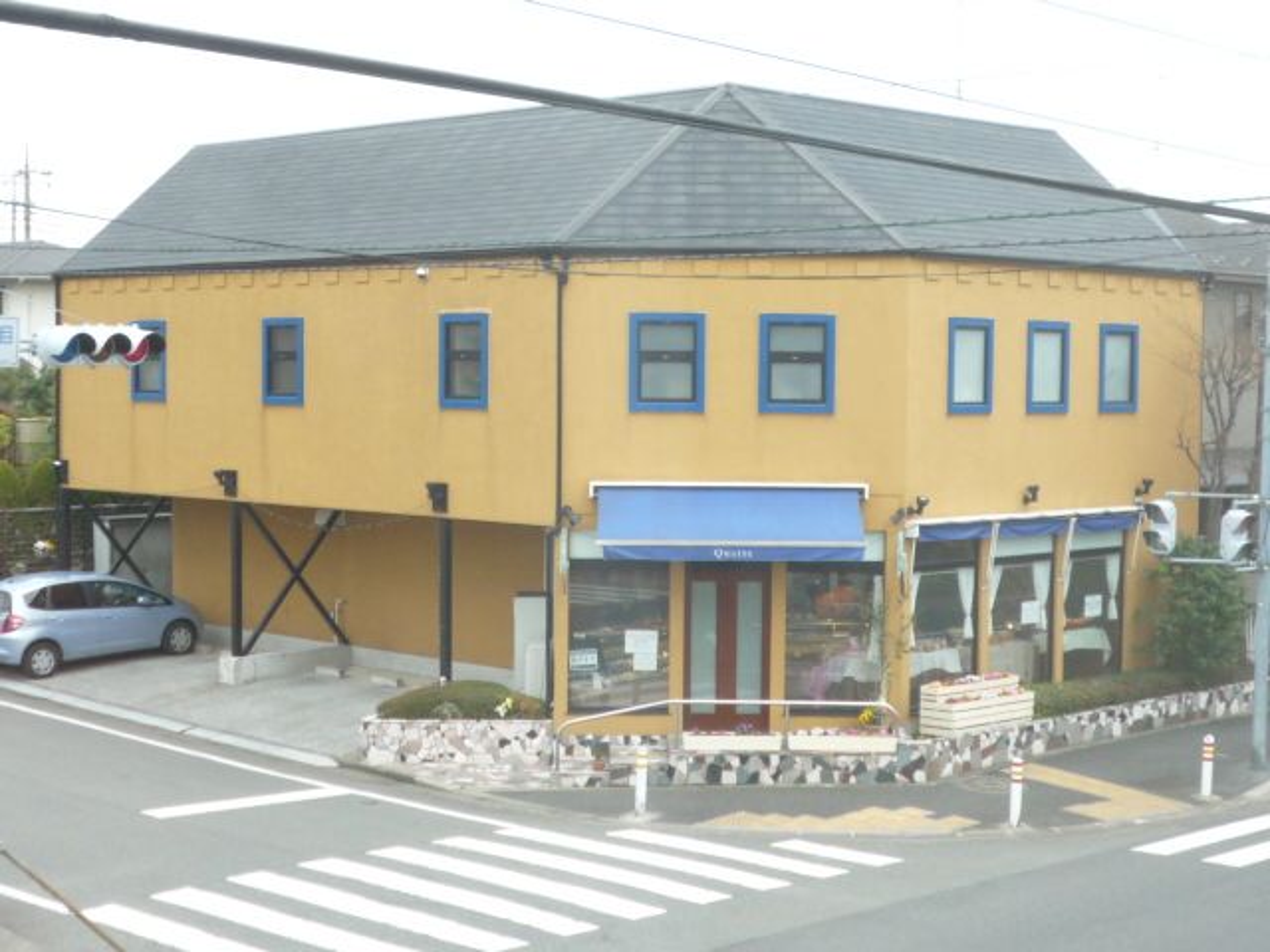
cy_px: 476
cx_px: 635
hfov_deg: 30.3
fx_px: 2348
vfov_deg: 22.9
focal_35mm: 64
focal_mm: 6.3
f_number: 3.8
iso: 100
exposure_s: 1/200
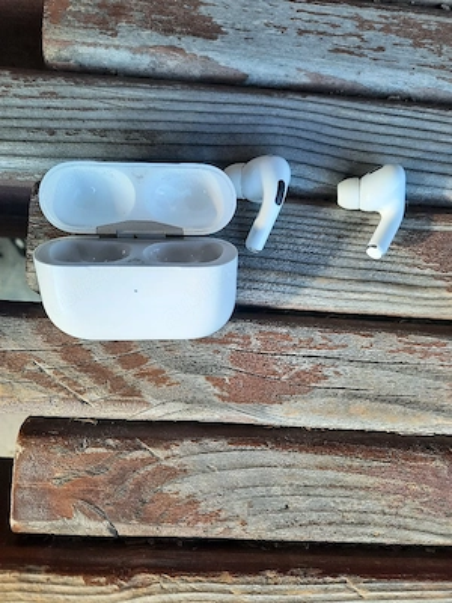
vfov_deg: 69.4
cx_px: 226
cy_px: 302
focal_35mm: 25
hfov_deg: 54.9
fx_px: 435
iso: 40
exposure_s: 1/100
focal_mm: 4.6
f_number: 2
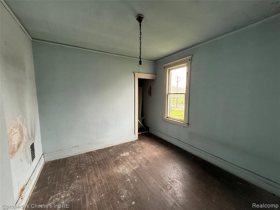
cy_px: 105
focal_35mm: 14
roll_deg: +0.2
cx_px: 140
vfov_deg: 85.7
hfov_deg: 102.1
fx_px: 113
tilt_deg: -5.9
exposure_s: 1/99
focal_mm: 2.22
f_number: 2.2
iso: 160
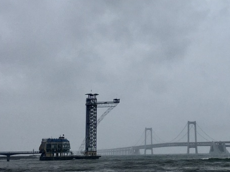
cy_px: 66
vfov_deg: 19.3
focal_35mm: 76
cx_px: 182
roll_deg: +1.0
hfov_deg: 25.3
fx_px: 505
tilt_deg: +10.2
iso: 25
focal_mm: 4.15
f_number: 2.2
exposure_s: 1/1148
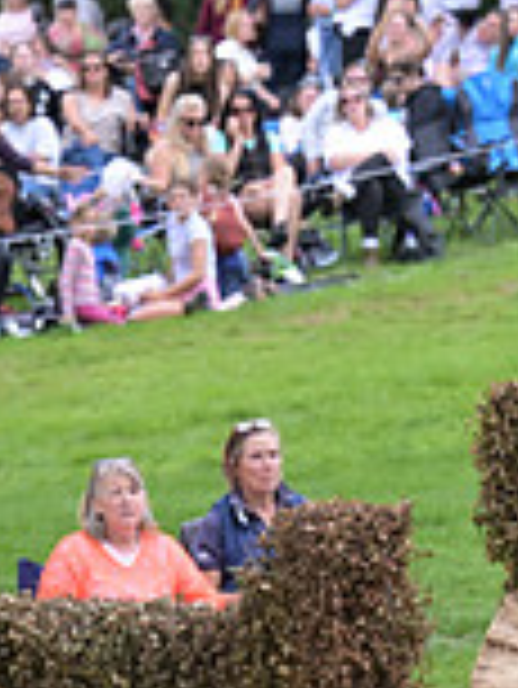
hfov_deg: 3.1
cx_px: 1189
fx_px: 9444
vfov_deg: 4.2
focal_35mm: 474
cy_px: 641
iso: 1600
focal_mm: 130
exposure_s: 1/1250
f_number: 5.6
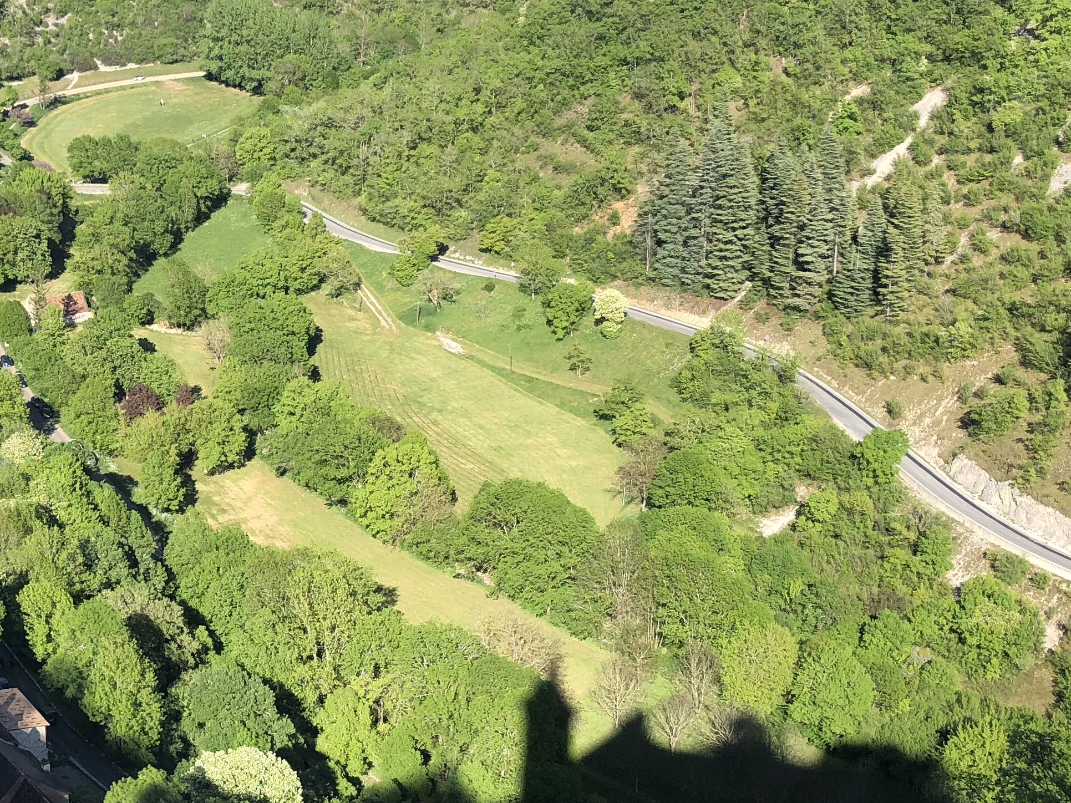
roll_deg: +2.2
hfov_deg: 32.3
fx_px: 1794
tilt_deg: -23.4
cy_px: 426
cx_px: 214
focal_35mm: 58
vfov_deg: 25.2
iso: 20
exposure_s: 1/979
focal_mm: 4
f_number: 1.8
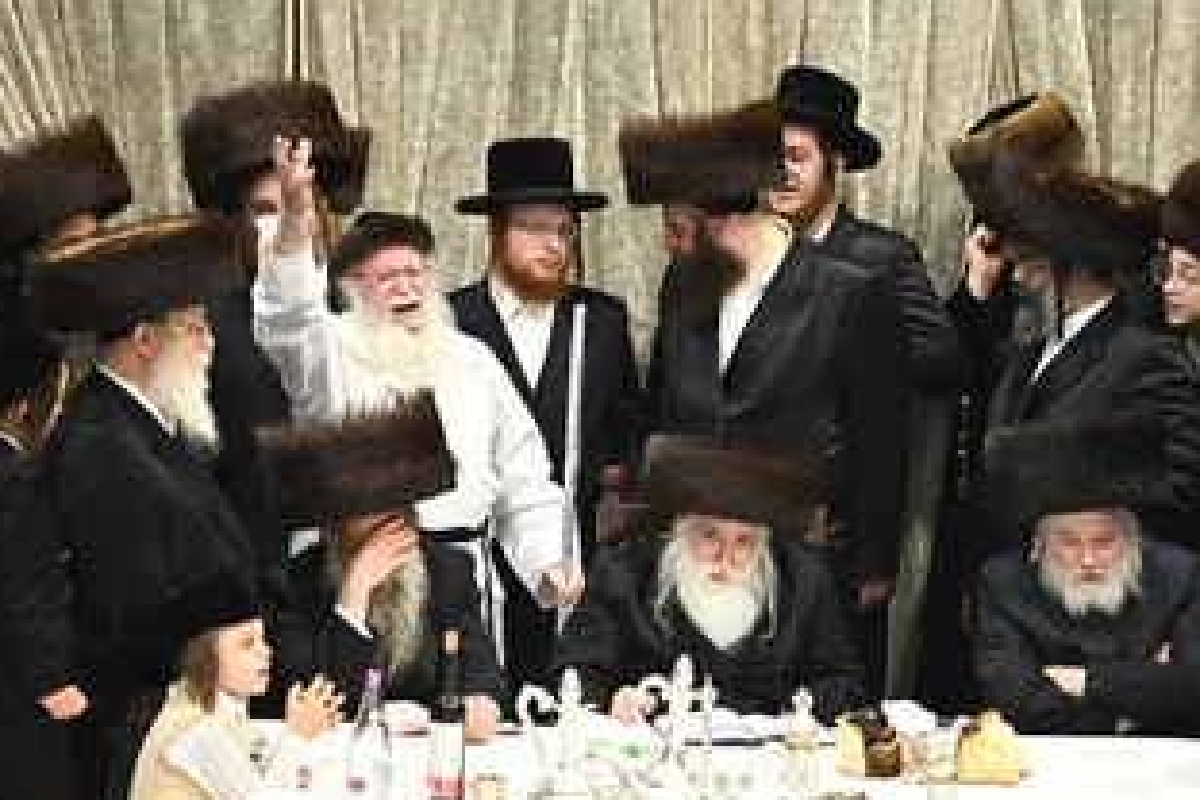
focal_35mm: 256
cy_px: 438
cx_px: 679
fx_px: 8533
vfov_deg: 5.4
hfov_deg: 8.0
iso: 1600
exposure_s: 1/160
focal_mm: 200
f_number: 4
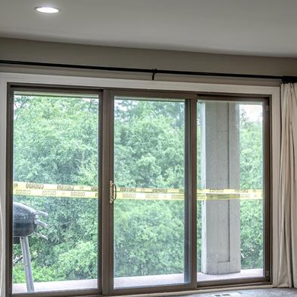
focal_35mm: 67
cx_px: 218
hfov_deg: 25.5
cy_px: 145
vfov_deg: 25.7
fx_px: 650
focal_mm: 30
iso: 200
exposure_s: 1/40
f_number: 5
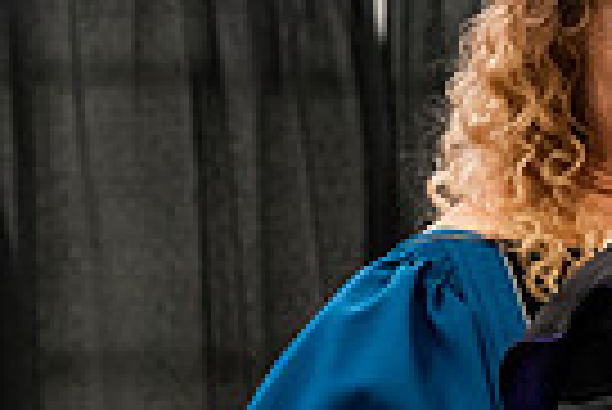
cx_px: 760
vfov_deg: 4.2
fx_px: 5582
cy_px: 354
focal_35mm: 328
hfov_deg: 6.2
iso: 6400
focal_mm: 77
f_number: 5
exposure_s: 1/250
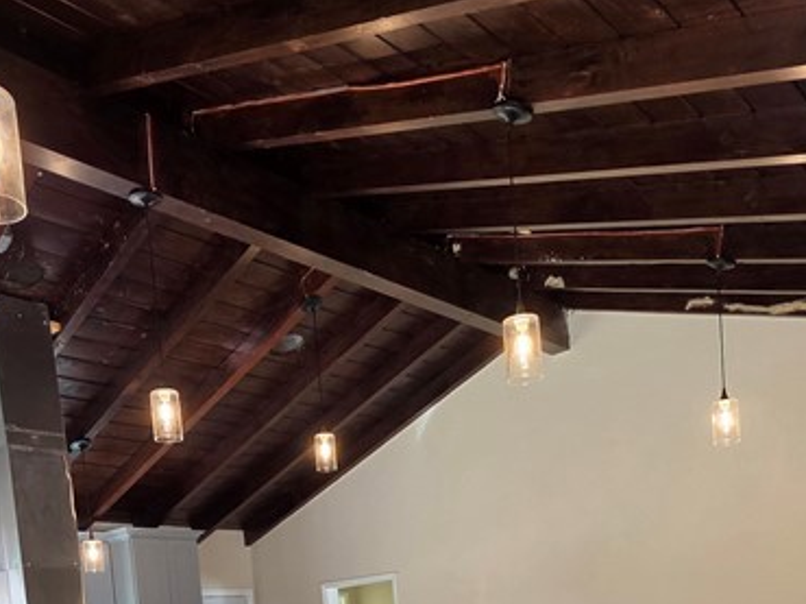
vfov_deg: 32.9
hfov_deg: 51.4
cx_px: 392
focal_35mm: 36
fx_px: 838
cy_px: 715
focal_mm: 2.2
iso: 80
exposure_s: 1/120
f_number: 1.9
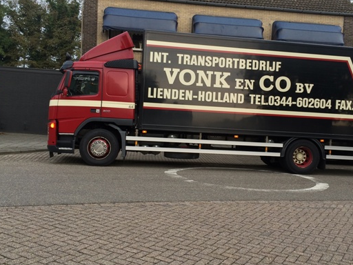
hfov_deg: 45.6
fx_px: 418
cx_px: 202
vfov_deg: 35.1
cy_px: 131
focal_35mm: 41
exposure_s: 1/152
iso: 32
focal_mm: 4.12
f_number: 2.2
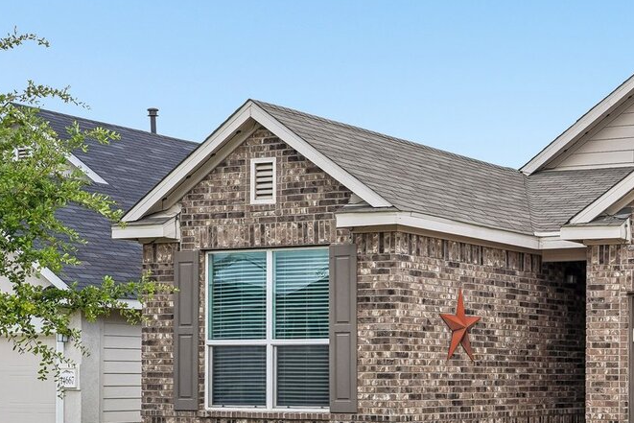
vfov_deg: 17.9
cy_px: 248
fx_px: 1339
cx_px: 679
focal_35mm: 76
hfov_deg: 25.0
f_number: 8
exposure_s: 1/200
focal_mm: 31
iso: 100
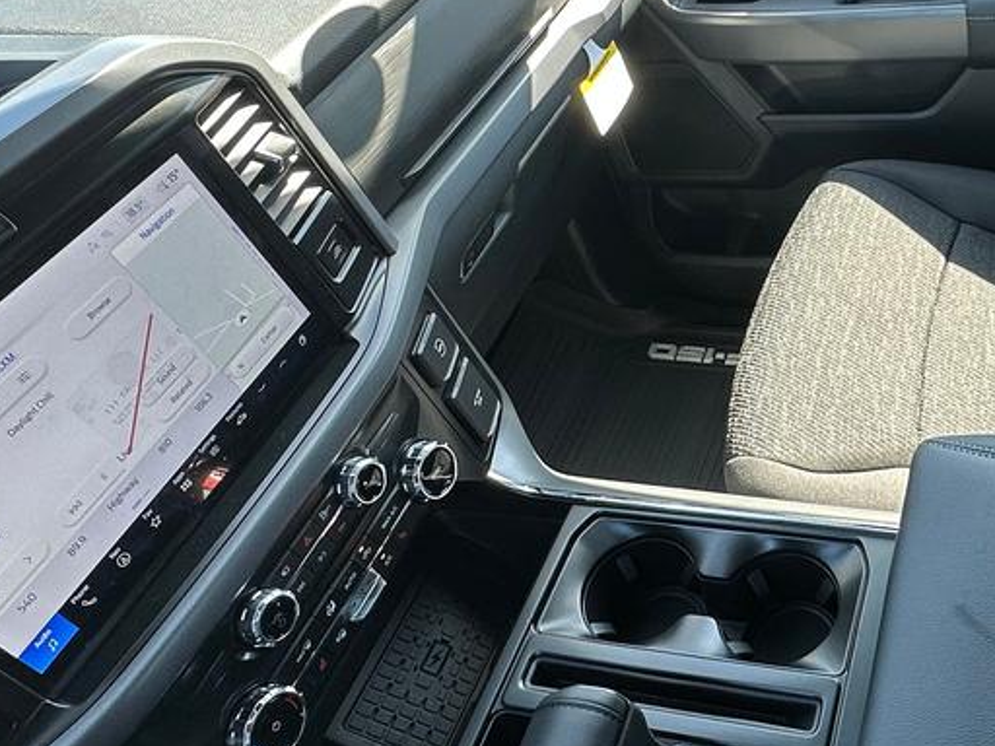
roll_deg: +12.6
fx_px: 1006
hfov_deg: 49.1
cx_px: 816
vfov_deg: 40.0
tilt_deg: -38.8
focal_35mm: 35
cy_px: 227
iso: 50
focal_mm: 2.22
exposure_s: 1/99
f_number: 2.2
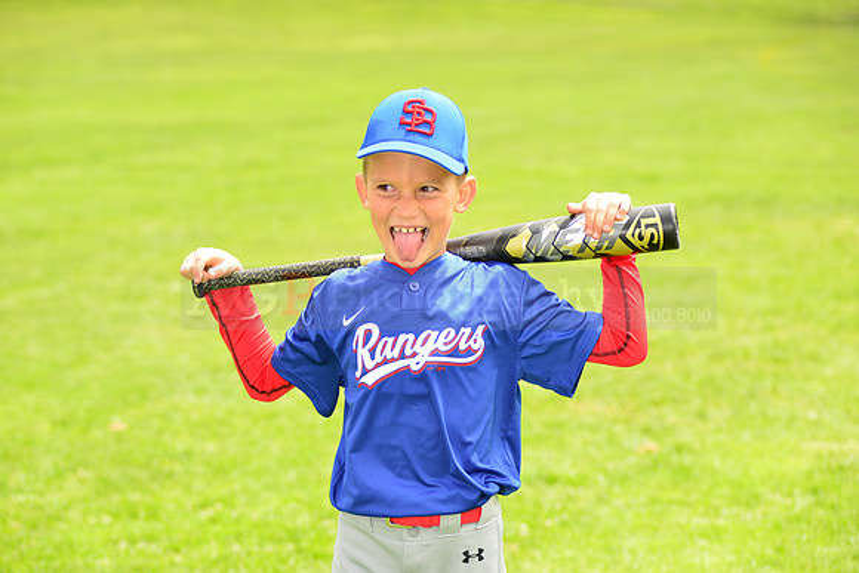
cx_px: 430
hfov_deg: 18.6
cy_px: 286
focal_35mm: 110
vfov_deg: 12.5
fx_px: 2625
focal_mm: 110
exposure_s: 1/250
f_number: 5
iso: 100
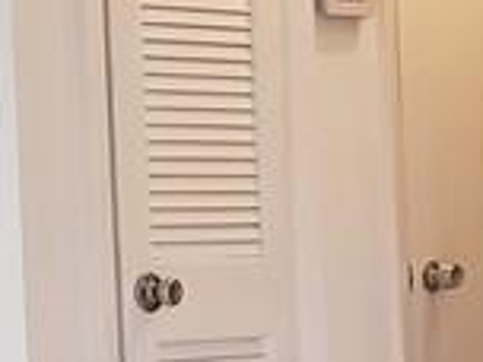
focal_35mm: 175
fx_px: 2442
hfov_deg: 11.0
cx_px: -130
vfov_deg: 8.5
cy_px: 330
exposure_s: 1/60
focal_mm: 4.3
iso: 250
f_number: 2.4
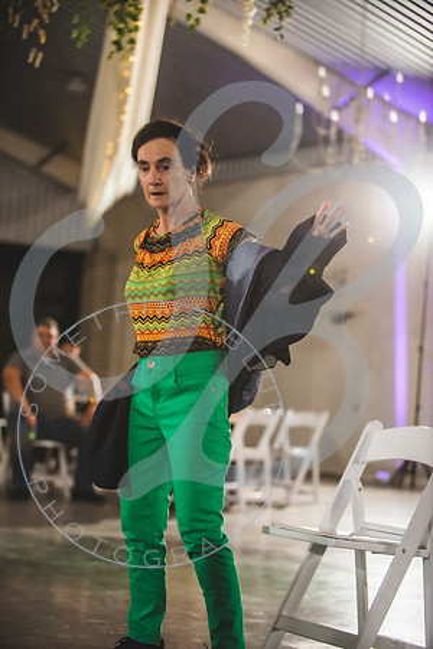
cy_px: 324
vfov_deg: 26.0
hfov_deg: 17.5
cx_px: 216
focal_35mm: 78
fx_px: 1407
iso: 1600
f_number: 2.8
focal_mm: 78
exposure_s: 1/200
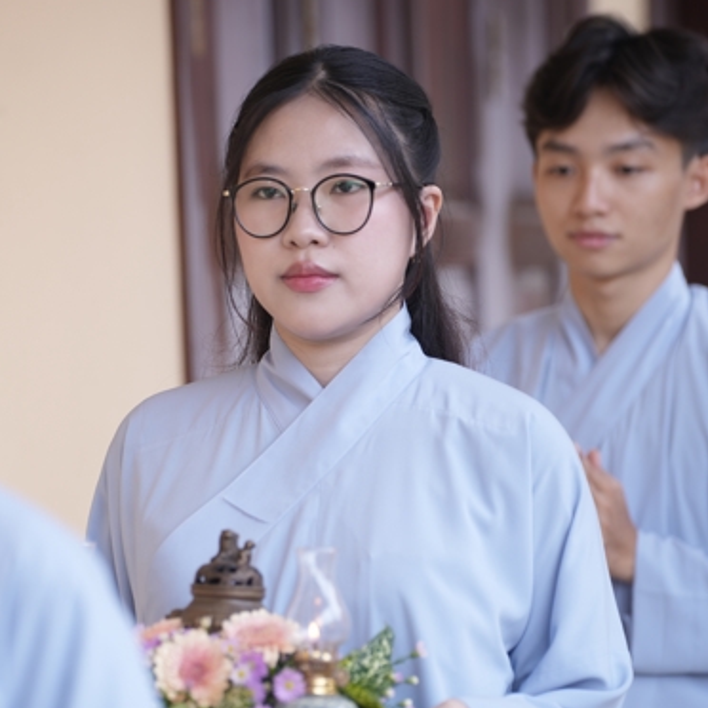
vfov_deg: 10.2
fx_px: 3980
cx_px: 299
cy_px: 387
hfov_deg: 10.2
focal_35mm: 172
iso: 160
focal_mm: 116
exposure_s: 1/200
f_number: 2.8
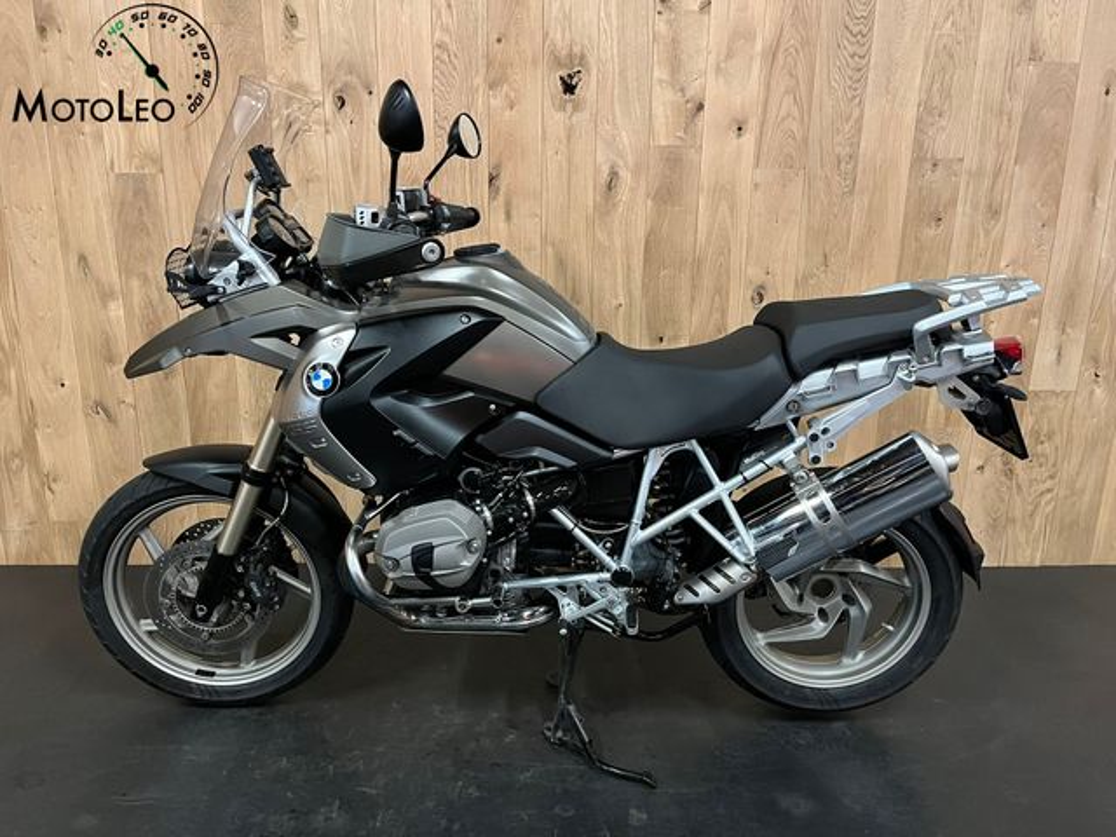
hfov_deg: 67.3
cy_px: 418
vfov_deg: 53.1
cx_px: 558
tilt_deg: -15.9
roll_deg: -1.5
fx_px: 838
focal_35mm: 26
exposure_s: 1/33
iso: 640
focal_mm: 5.1
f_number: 1.6
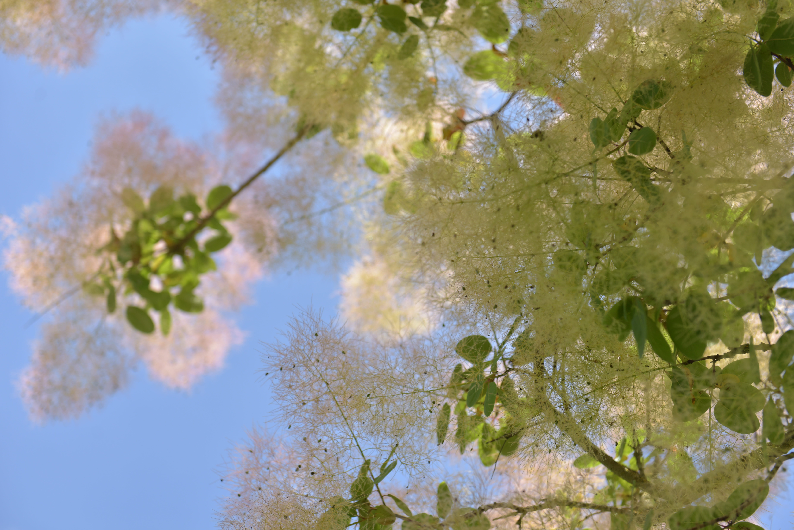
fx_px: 1368
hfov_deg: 32.4
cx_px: 397
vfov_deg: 21.9
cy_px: 265
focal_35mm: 62
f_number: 4
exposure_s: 1/500
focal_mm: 62
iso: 100
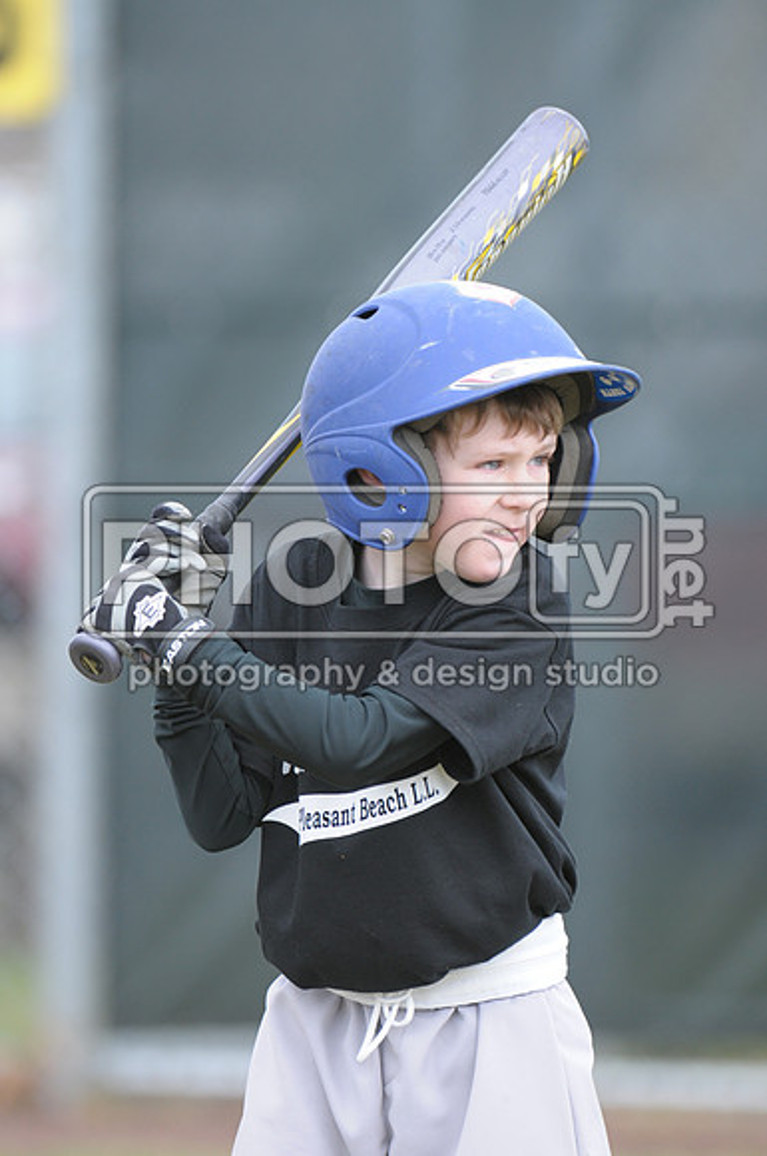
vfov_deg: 4.2
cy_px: 578
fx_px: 15866
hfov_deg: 2.8
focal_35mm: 495
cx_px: 384
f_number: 4
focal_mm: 330
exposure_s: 1/500
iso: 400
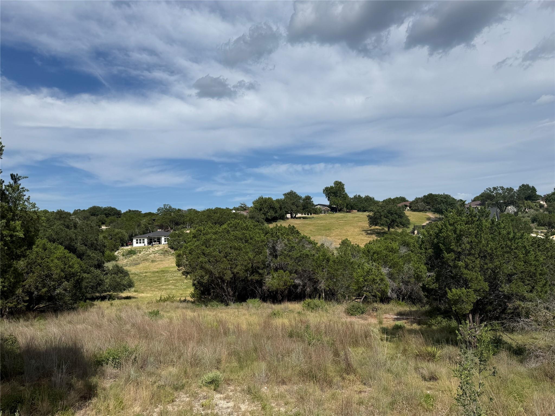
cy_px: 208
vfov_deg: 56.8
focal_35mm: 24
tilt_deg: +3.6
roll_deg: +2.6
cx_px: 278
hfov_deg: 71.6
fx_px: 385
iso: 80
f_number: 1.78
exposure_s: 1/9091
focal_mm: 6.76
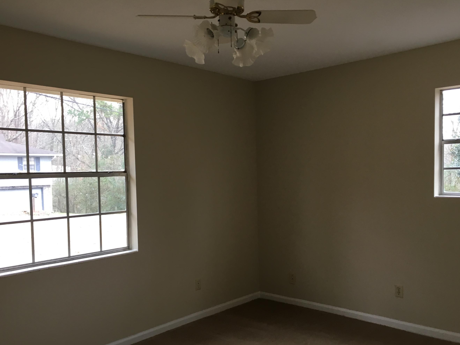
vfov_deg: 42.9
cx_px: 237
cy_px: 194
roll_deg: +1.7
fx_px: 439
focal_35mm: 33
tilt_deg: -4.5
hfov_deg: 55.3
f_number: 2.2
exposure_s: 1/30
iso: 64
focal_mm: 4.15
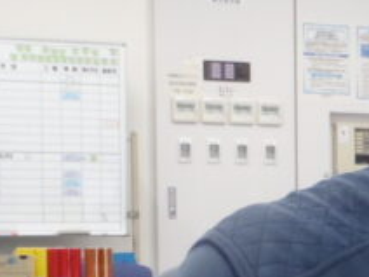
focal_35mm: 164
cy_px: 345
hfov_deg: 11.4
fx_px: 1748
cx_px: 595
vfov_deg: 8.9
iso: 200
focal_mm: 6.07
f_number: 4.4
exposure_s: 1/20
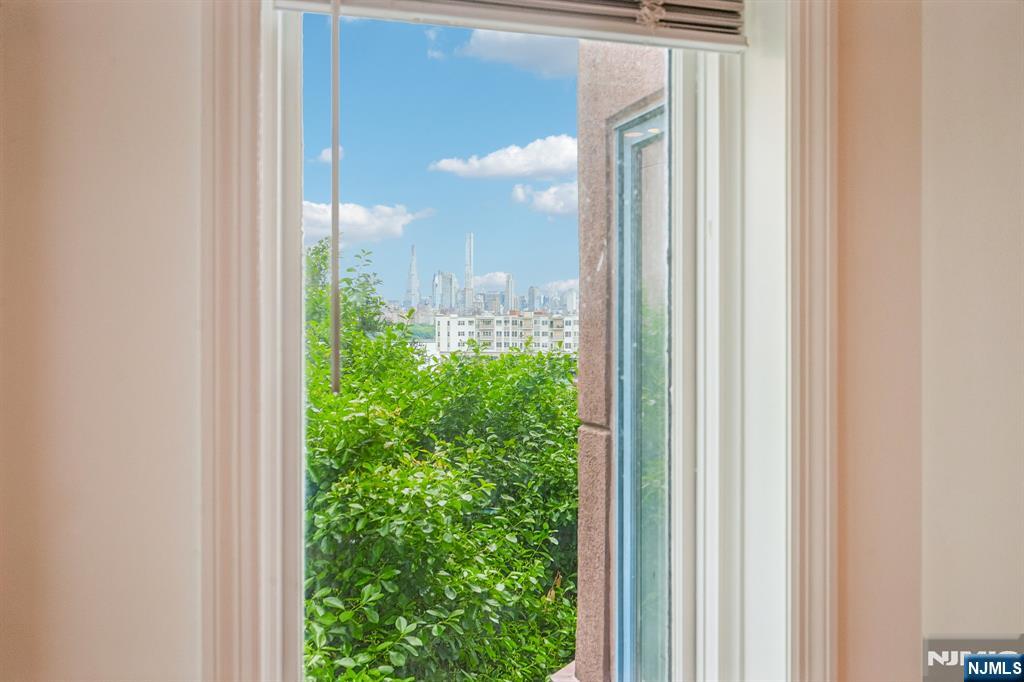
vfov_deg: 37.8
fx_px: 995
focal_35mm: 35
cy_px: 341
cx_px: 512
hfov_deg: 54.4
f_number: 8
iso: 100
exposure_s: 1/60
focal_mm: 35
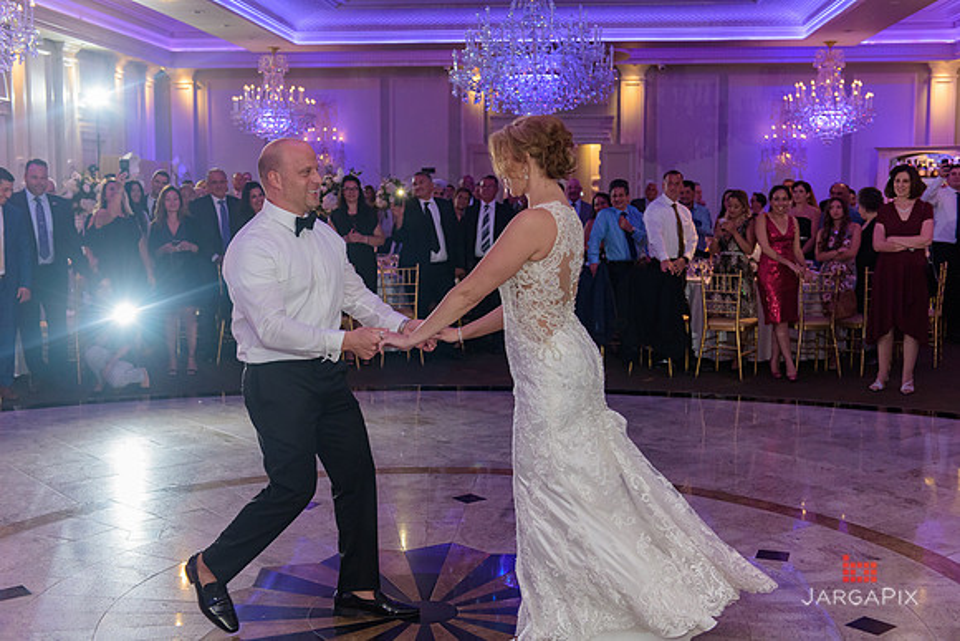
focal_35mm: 44
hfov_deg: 44.5
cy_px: 320
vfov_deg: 30.5
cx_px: 480
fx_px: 1174
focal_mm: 44
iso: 1600
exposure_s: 1/125
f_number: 3.2
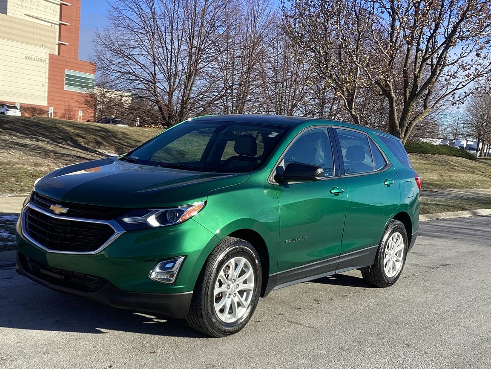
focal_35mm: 43
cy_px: 247
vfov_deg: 33.3
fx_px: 610
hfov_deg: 43.7
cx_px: 207
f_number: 2.4
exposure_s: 1/815
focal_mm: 3.3
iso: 25
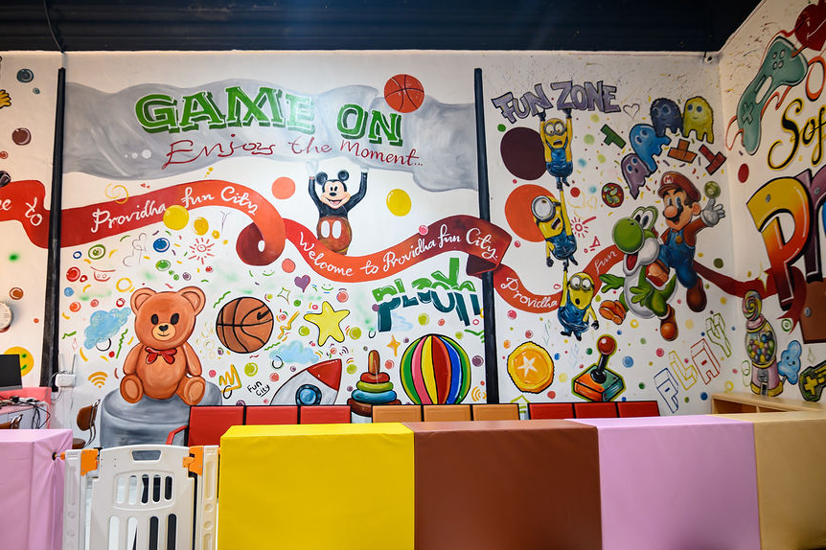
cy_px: 315
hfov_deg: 86.7
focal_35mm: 19
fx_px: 436
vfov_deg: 64.2
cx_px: 374
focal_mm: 16
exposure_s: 1/200
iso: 500
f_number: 2.8
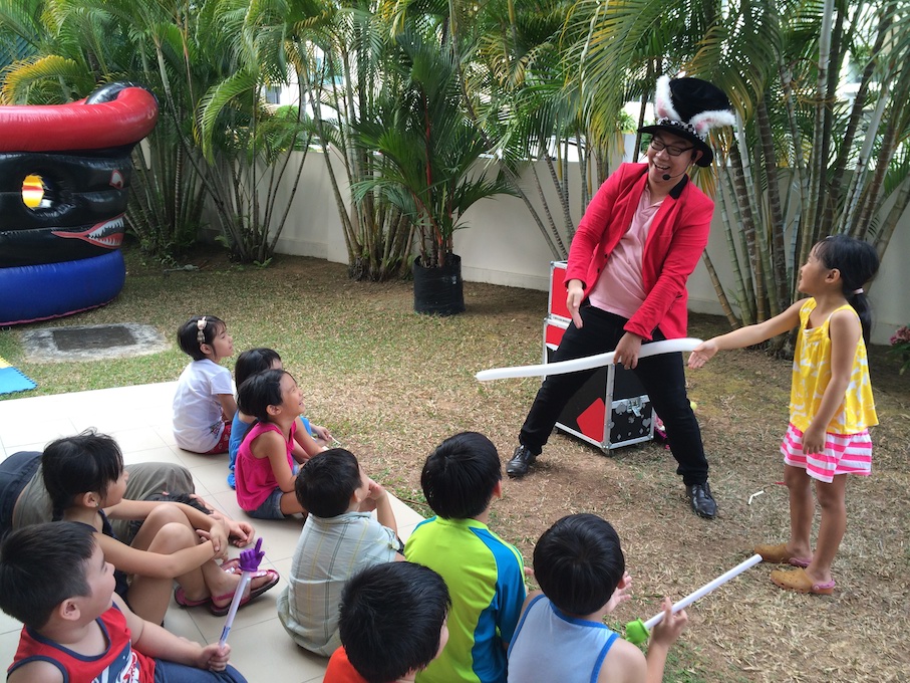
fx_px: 789
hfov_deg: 60.0
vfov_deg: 46.8
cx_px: 455
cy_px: 342
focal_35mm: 30
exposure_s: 1/120
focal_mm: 4.12
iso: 50
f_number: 2.2
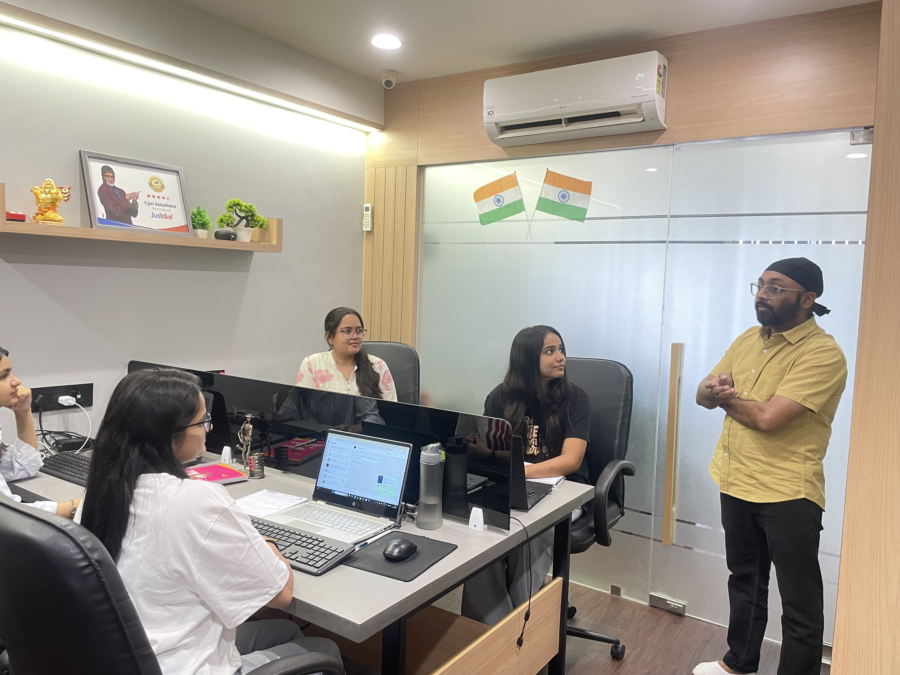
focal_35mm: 26
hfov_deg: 67.3
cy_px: 338
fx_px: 676
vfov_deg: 53.1
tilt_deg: -3.6
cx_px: 450
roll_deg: -2.7
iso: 250
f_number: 1.6
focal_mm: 4.2
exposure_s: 1/50
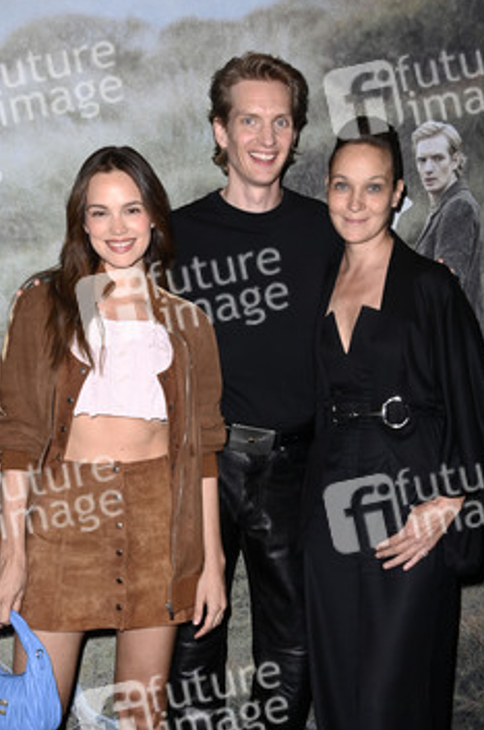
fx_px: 1194
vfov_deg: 34.0
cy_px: 401
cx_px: 242
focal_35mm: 59
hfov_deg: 22.9
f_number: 5.6
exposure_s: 1/250
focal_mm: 52
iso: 500
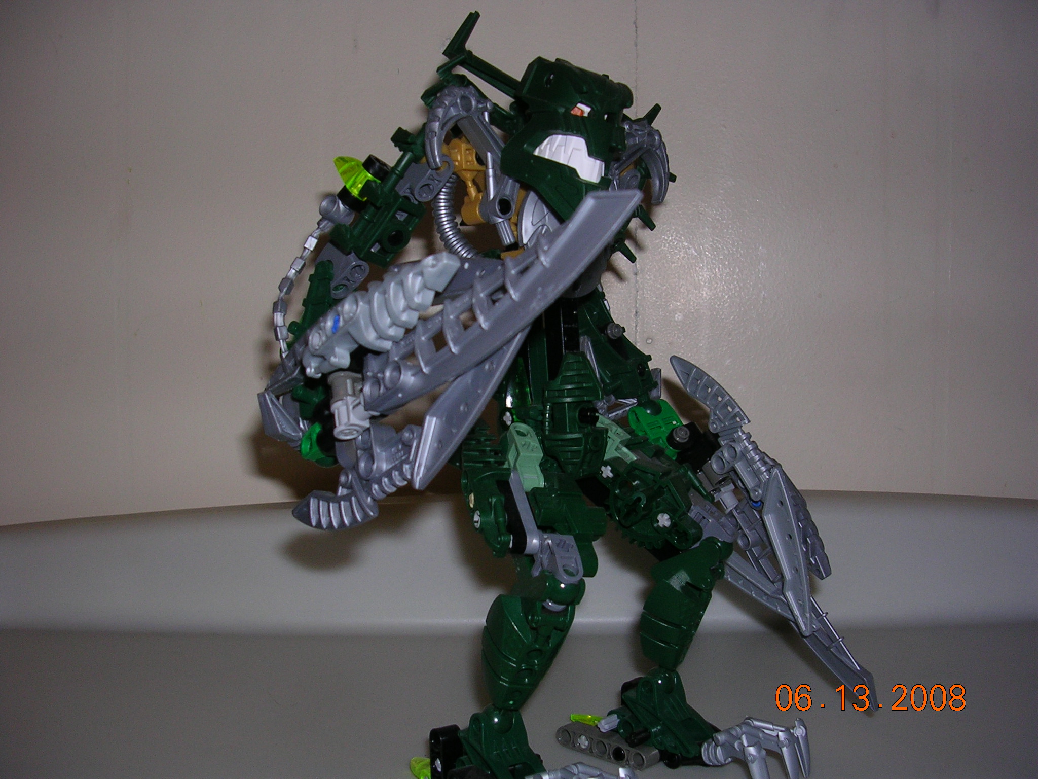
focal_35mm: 38
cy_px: 390
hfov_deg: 49.0
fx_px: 1139
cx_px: 519
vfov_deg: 37.7
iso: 50
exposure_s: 1/60.1
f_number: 2.8
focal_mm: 5.8
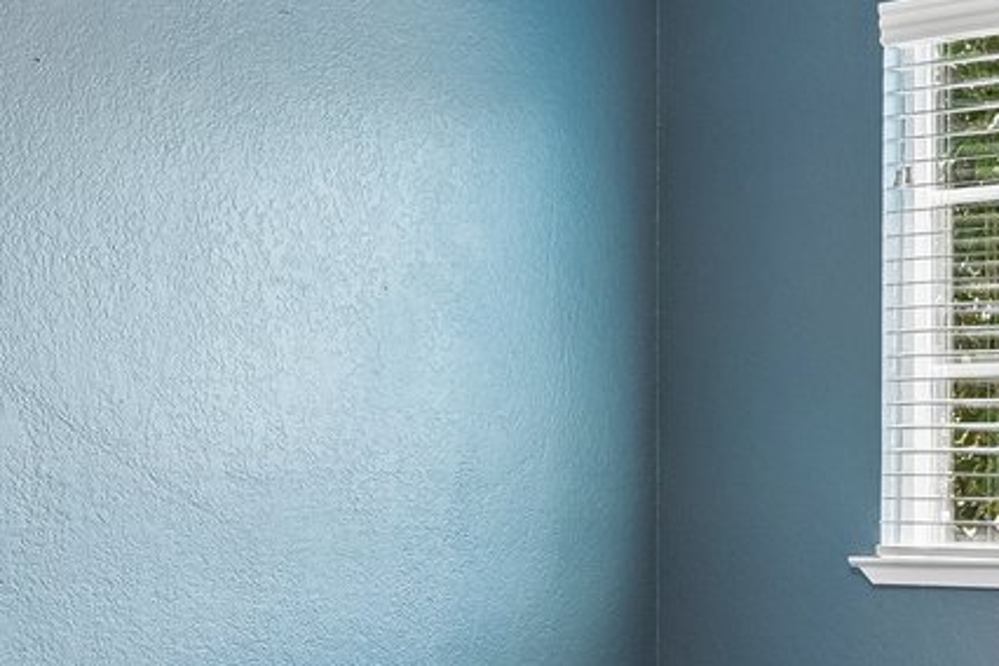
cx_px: 657
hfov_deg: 25.4
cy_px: 473
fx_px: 2203
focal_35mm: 79
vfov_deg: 17.1
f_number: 8
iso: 400
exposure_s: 1/4
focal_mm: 16.5
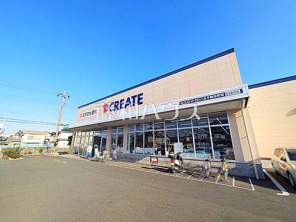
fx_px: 120
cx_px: 148
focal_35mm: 14
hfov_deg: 102.1
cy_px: 111
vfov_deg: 85.7
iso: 46
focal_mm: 1.83
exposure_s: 1/1133
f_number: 2.2
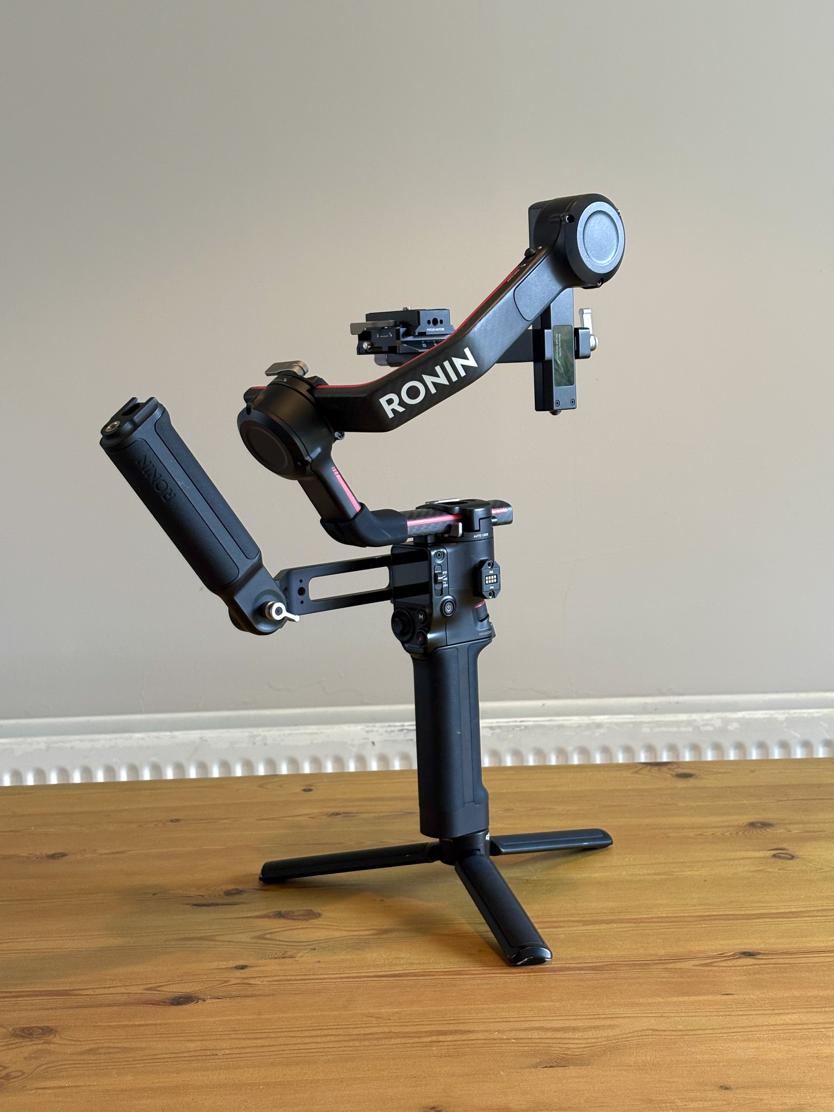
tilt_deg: -6.2
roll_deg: +0.7
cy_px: 556
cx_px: 417
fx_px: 1670
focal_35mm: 52
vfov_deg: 36.8
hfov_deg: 28.0
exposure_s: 1/50
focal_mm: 5.96
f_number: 1.6
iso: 64
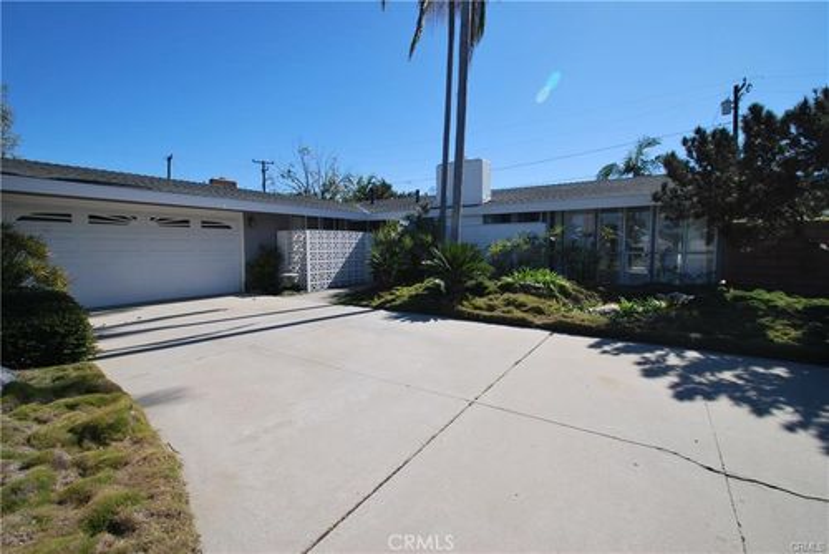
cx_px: 414
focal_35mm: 15
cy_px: 277
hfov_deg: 100.4
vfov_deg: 77.4
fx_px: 346
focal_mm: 10
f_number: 8
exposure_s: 1/250
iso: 100
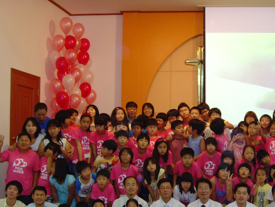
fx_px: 500
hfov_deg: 30.3
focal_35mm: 63
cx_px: 199
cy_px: 154
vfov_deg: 23.1
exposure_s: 1/45
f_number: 3.5
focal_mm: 6.6
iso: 200
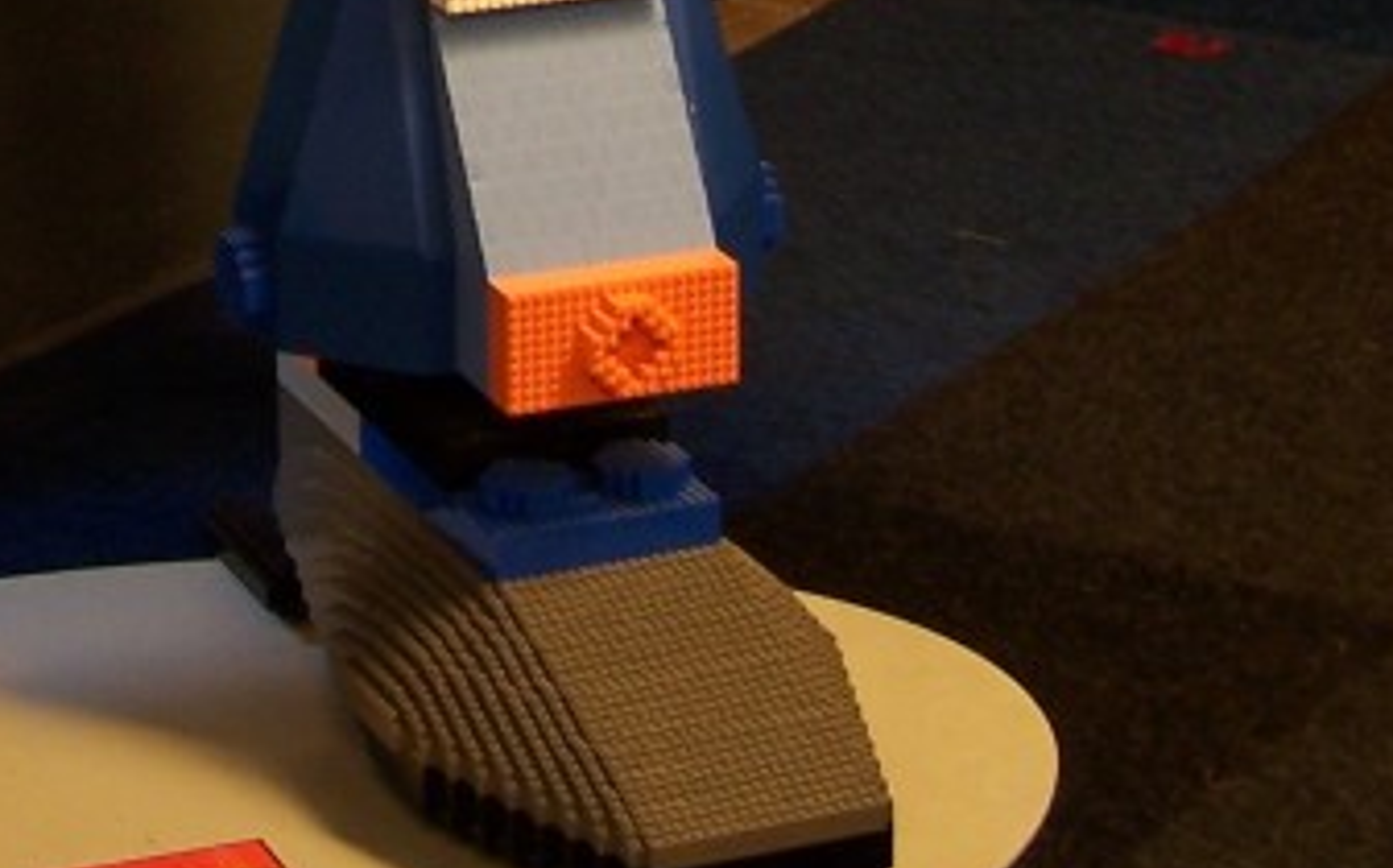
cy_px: -765
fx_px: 4893
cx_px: 17
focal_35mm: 129
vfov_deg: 9.6
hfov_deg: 15.9
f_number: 2.8
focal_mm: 6.7
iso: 80
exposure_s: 1/2
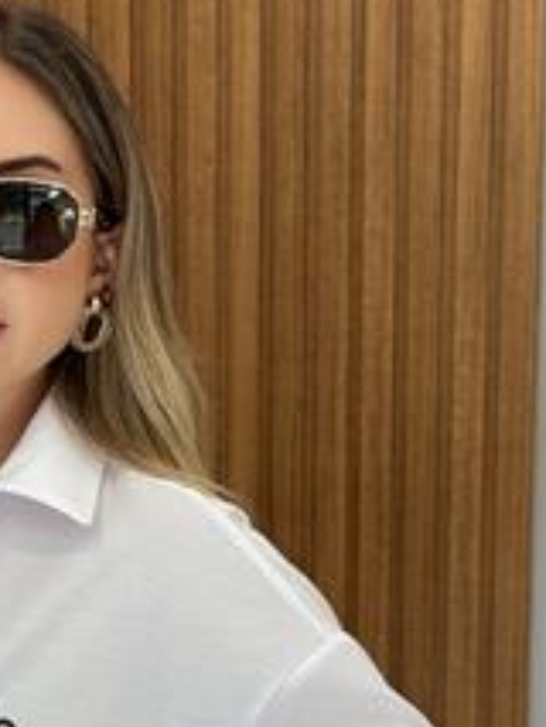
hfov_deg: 12.5
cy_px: 836
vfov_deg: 16.2
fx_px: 2458
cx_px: 20
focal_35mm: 117
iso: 80
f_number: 1.78
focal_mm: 6.76
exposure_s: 1/195
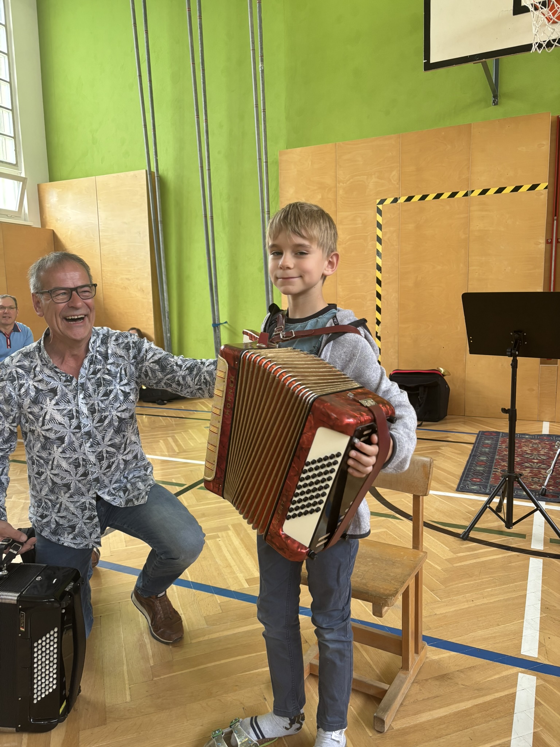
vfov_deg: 67.3
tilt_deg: -7.9
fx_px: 561
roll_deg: +0.9
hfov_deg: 53.1
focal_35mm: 26
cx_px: 280
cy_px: 374
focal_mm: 5.96
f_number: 1.6
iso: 125
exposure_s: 1/117
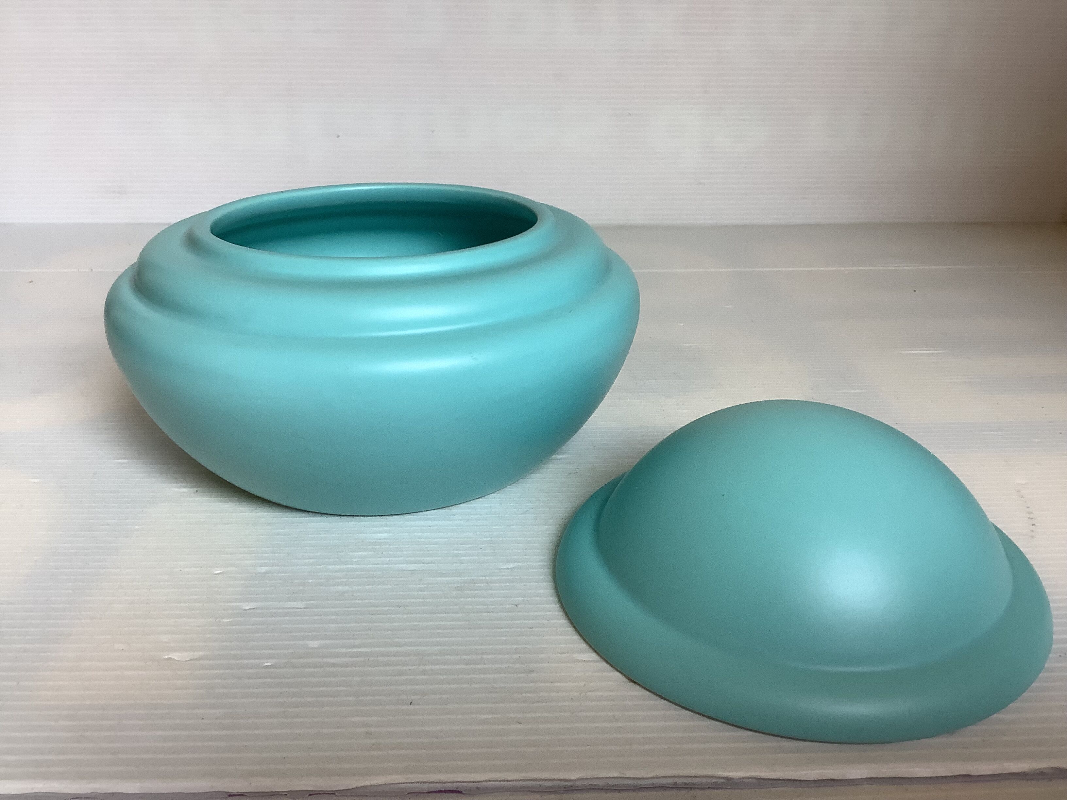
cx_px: 534
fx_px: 956
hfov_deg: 58.4
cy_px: 400
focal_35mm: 31
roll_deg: +0.2
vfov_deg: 45.4
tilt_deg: -22.4
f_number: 2.4
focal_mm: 3.3
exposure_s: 1/50
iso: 50
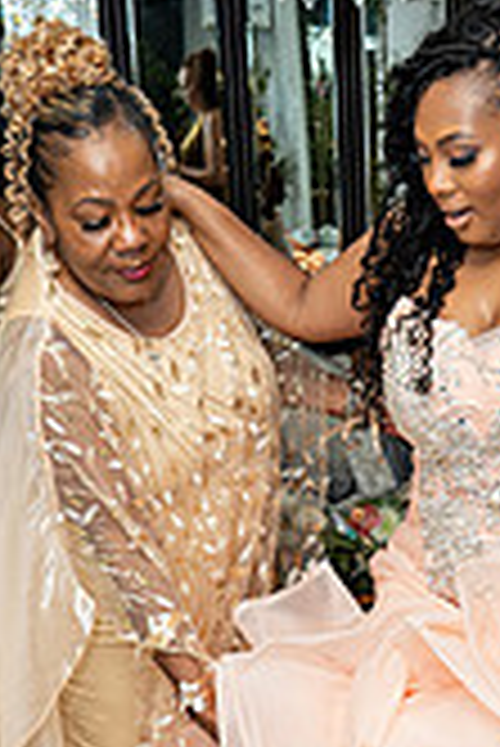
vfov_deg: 28.5
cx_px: 378
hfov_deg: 20.8
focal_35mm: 65
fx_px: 1351
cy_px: 792
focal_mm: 24
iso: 640
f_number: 4.5
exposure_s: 1/160
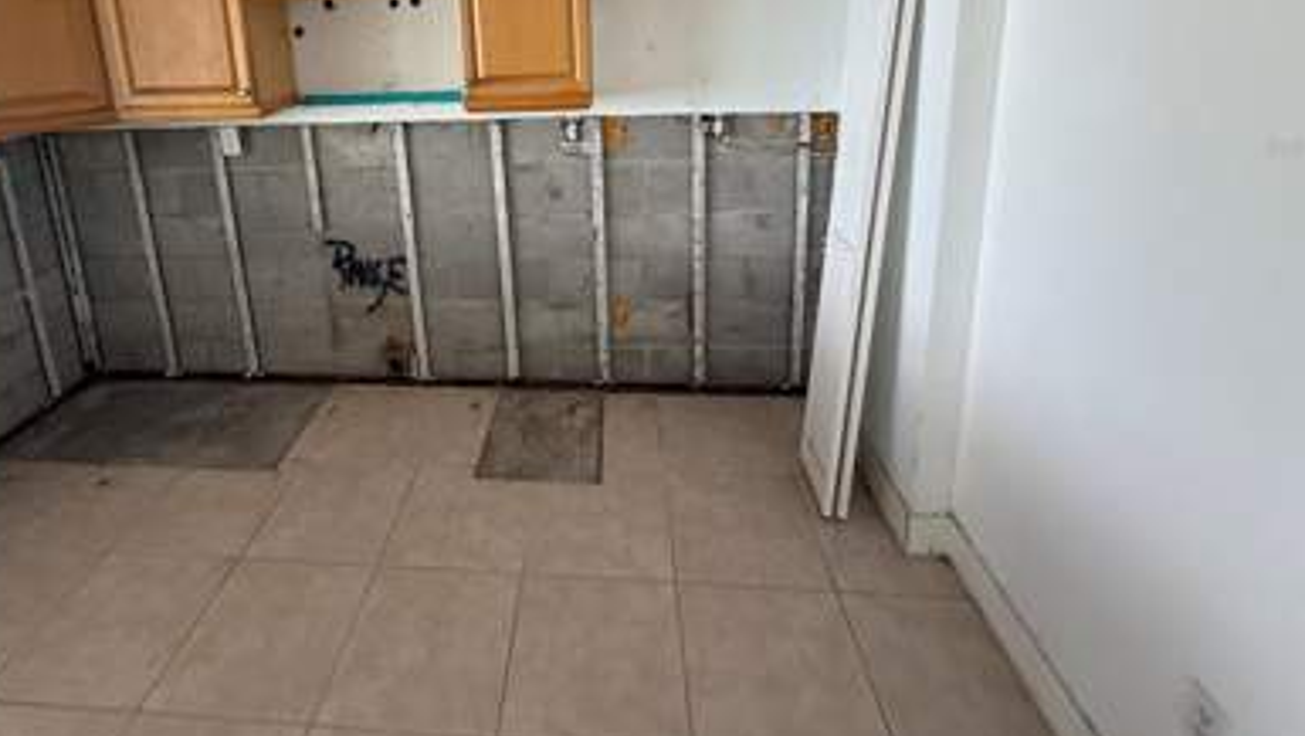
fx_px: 658
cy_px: 146
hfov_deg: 88.8
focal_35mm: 19
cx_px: 549
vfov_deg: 54.4
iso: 200
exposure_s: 1/99
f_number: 2.2
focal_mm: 2.22
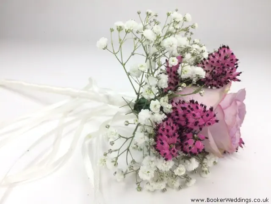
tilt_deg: -25.5
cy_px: 102
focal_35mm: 29
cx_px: 136
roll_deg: -1.0
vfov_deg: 48.2
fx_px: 227
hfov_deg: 61.7
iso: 32
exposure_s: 1/203
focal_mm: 4.15
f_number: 2.2
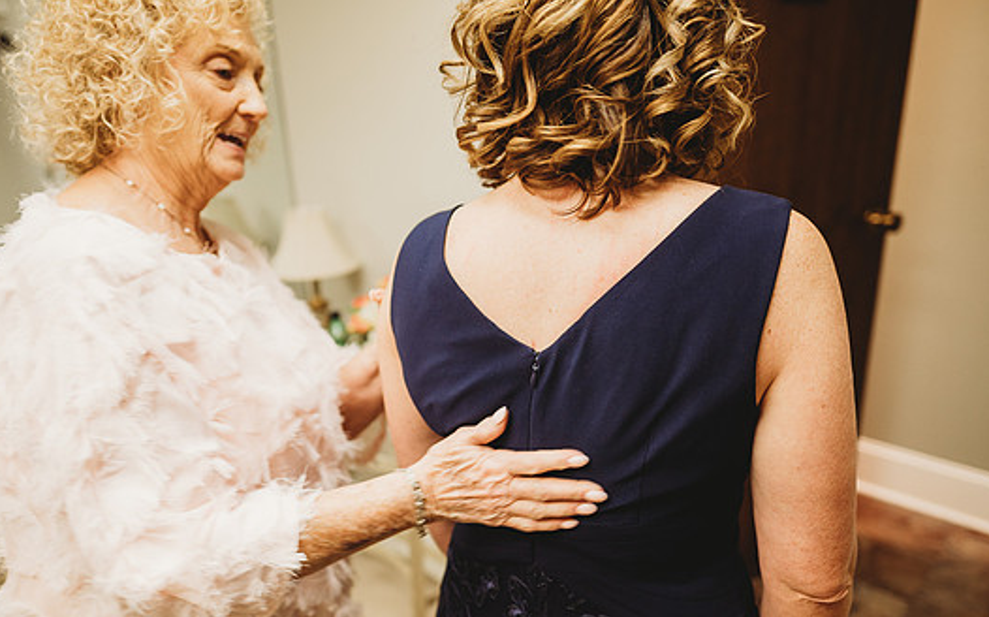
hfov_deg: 68.4
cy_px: 349
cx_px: 506
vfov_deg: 45.8
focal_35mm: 27
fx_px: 727
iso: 640
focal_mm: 24
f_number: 2.2
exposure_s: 1/100
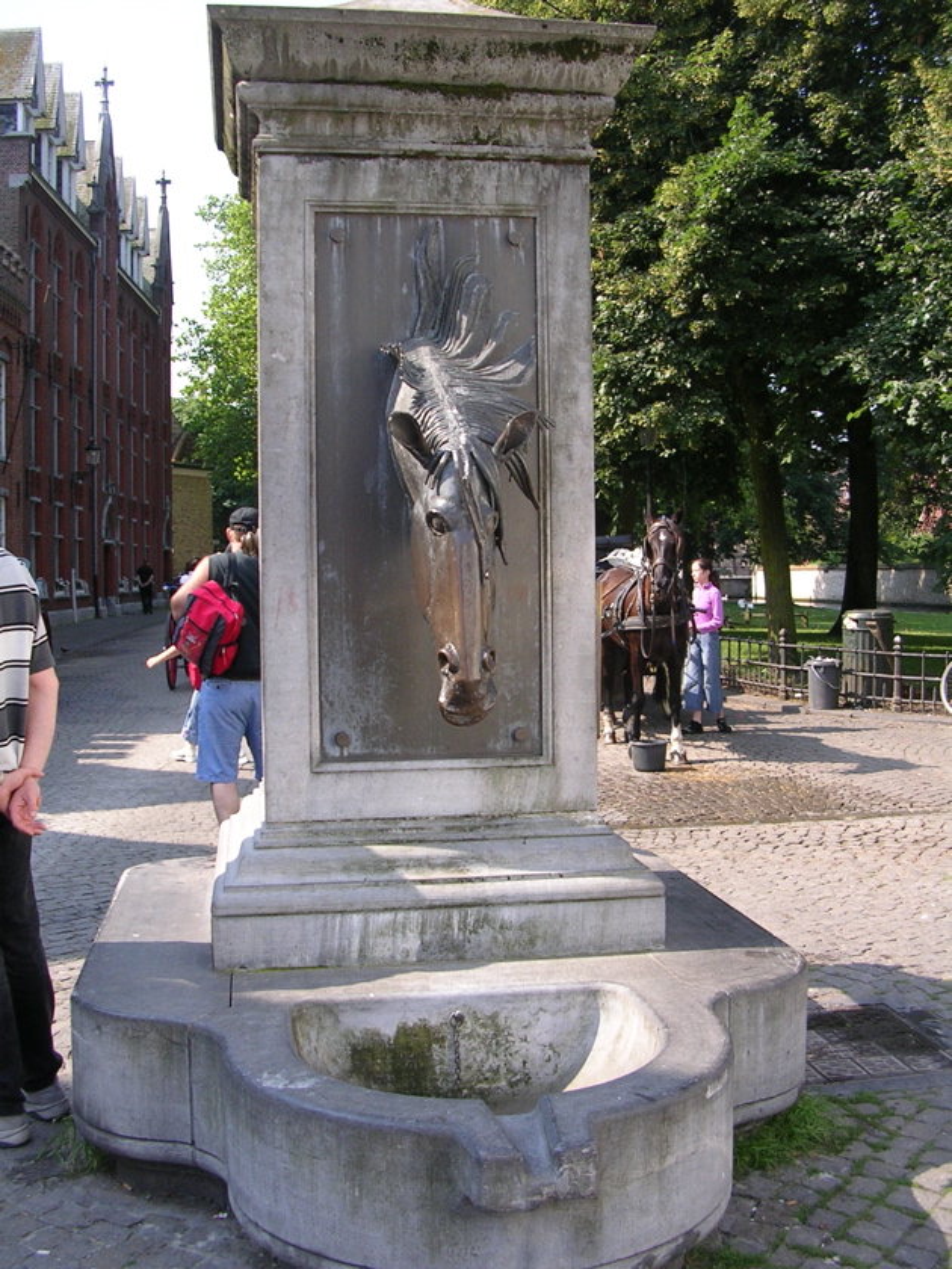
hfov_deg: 37.7
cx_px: 476
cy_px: 634
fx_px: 1393
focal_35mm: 38
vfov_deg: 49.0
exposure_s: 1/377
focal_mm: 5.8
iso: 50
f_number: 2.8
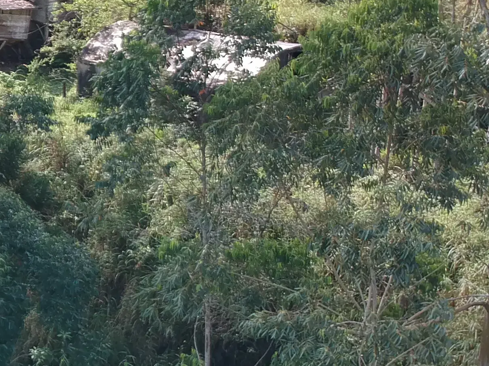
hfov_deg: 19.7
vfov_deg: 18.0
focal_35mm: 82
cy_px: 189
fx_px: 1158
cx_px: -301
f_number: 2.6
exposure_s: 1/160
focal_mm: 4.49
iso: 100
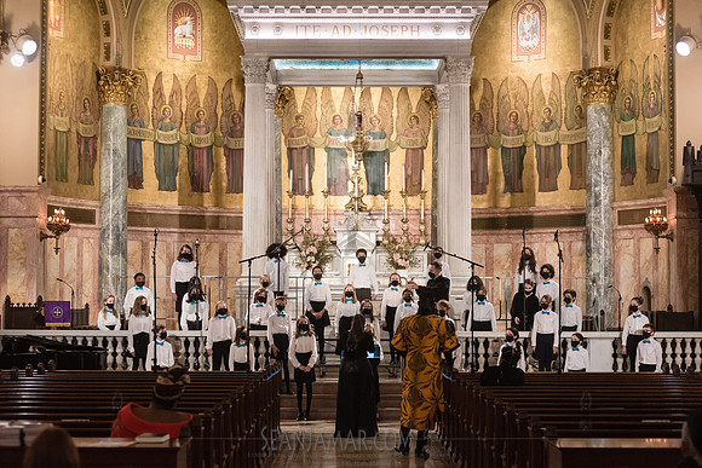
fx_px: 1596
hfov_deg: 24.8
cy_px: 234
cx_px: 351
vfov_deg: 16.7
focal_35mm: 82
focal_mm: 80
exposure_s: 1/200
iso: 4000
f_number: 4
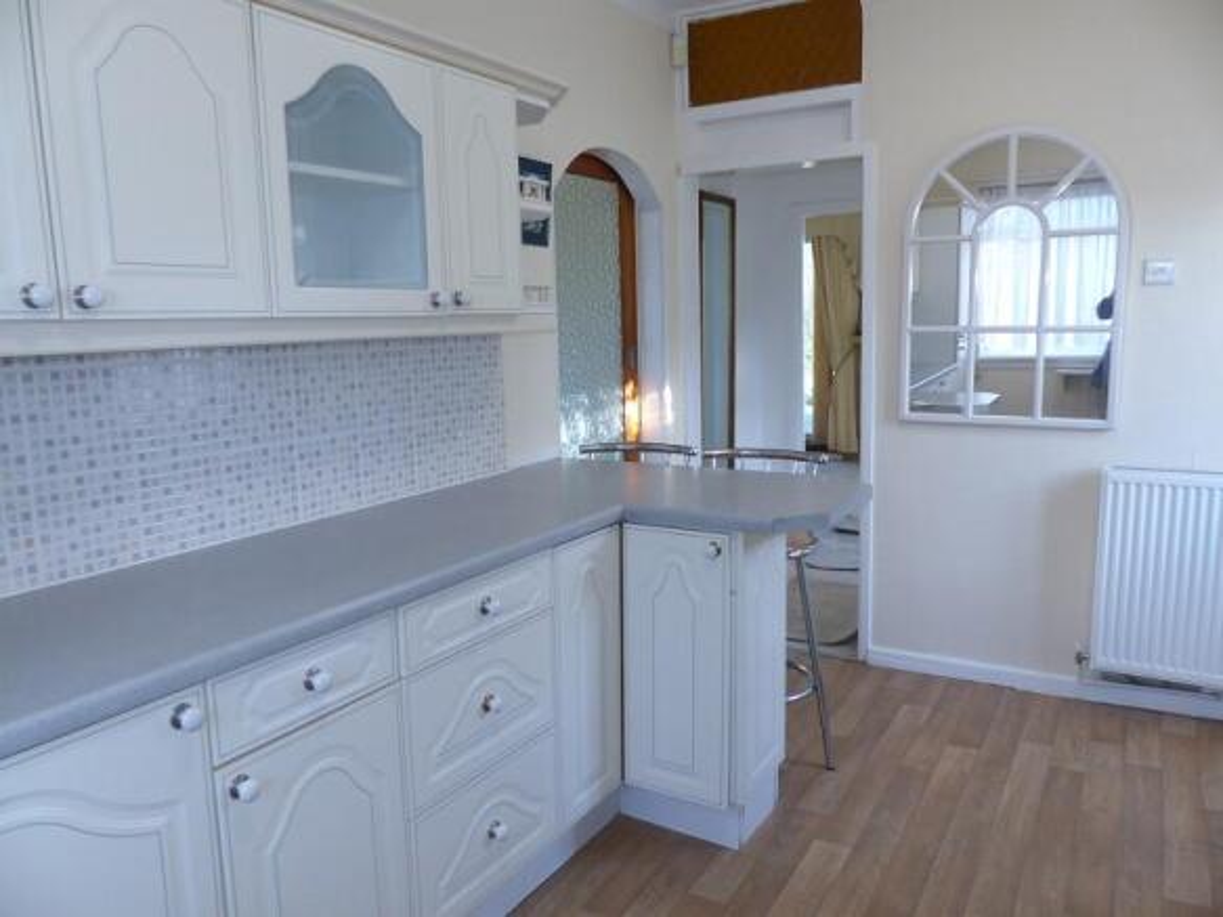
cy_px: 458
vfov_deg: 54.9
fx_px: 883
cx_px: 612
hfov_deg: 69.4
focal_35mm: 25
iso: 125
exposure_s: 1/60
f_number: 2.8
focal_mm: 4.5
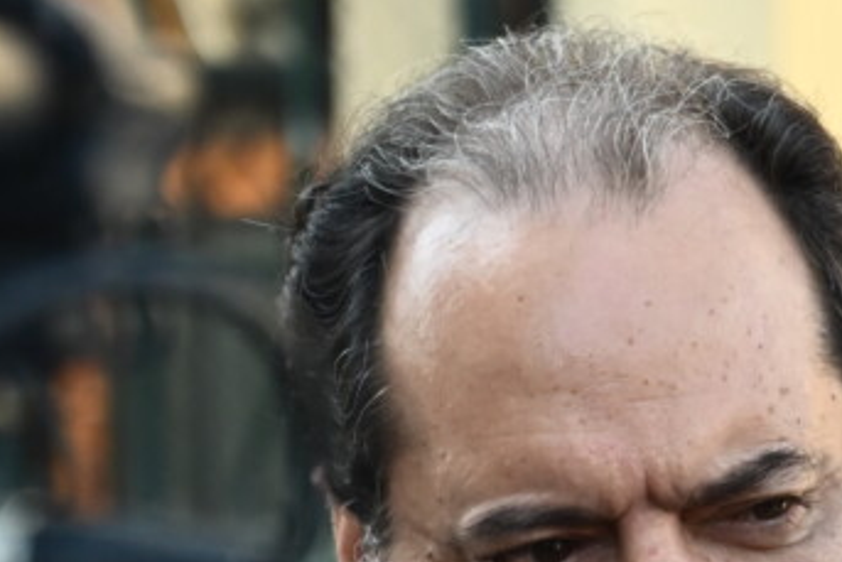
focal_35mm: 245
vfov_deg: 5.5
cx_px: 707
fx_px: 5732
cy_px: 918
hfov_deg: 8.4
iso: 800
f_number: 4
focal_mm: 70
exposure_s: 1/1000
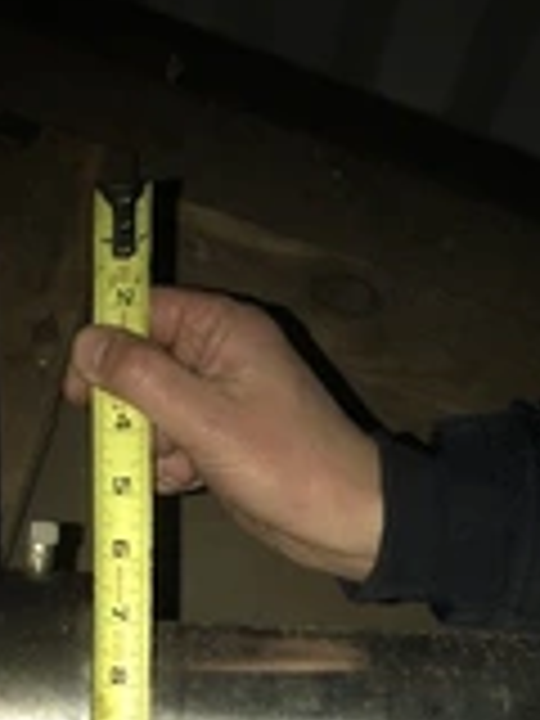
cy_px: 738
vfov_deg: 26.2
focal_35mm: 70
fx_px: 1456
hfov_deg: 21.0
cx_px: 194
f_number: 1.8
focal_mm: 3.99
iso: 20
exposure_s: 1/17
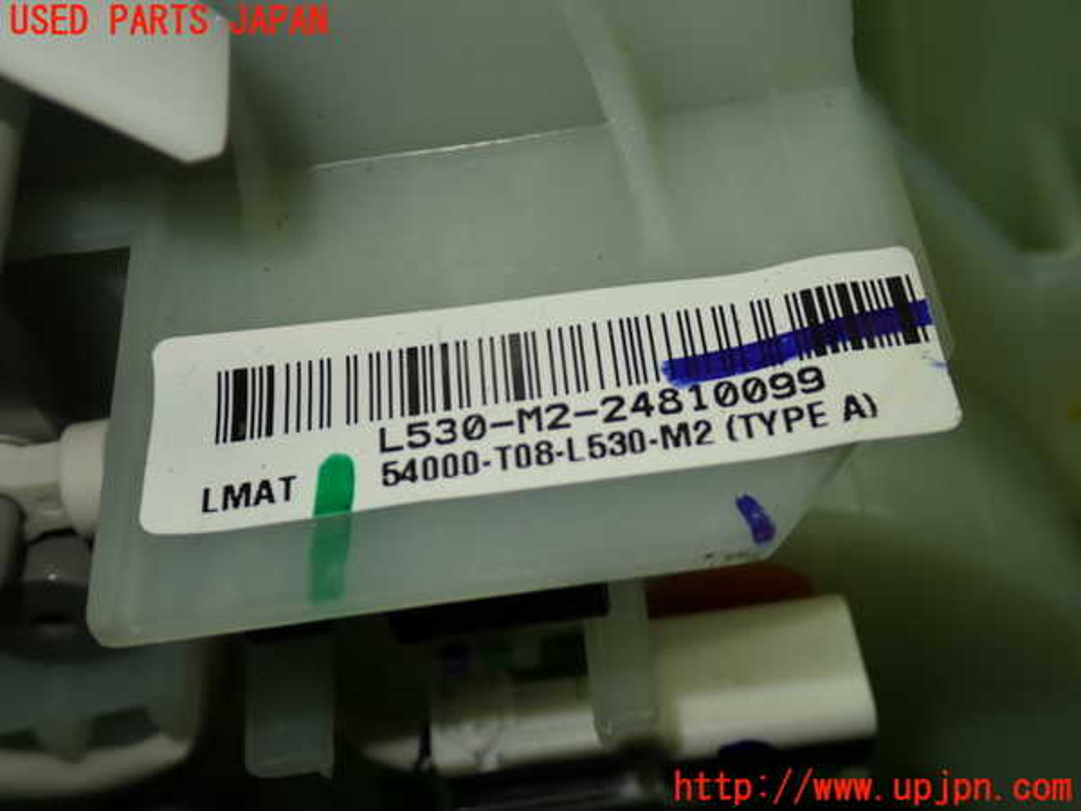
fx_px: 1468
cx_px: 540
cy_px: 406
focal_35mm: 47
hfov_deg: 40.4
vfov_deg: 30.9
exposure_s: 1/100
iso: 100
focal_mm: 8.4
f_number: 3.1
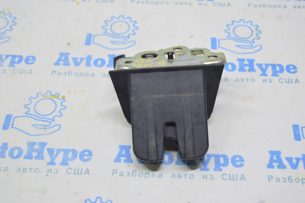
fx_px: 483
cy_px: 102
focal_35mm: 57
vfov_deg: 23.7
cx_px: 152
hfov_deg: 35.1
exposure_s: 1/20
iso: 400
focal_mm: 38
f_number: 5.6
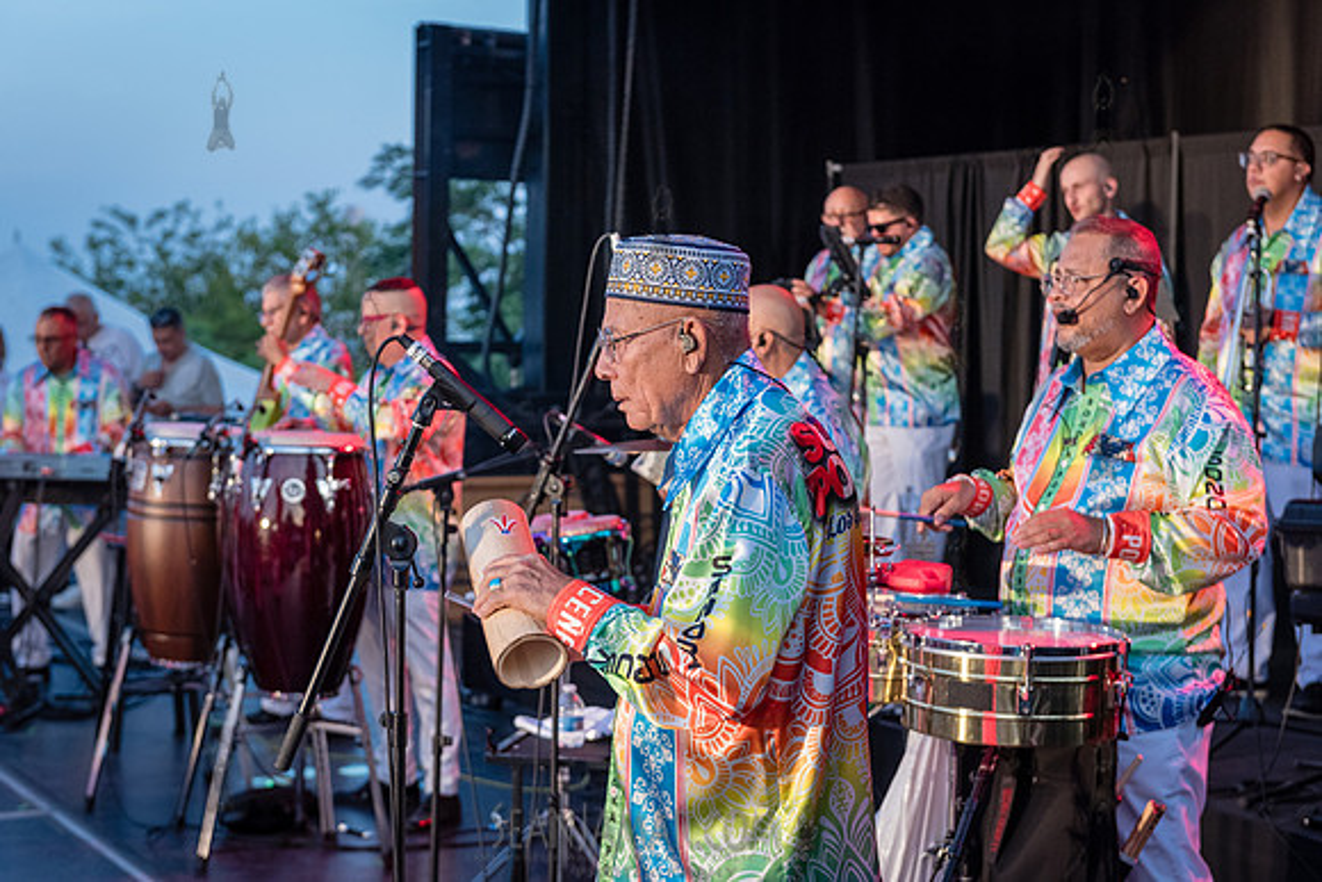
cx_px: 661
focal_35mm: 60
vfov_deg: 22.6
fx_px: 2204
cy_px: 441
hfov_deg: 33.4
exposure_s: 1/640
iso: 2000
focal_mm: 60
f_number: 4
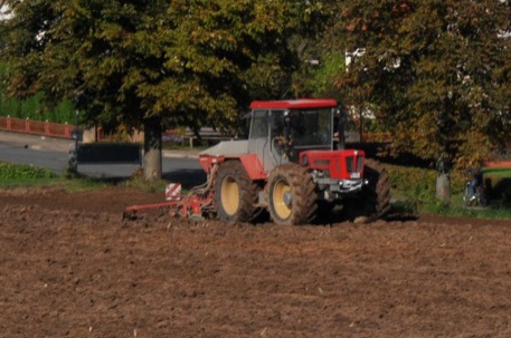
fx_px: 7439
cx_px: 332
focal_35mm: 525
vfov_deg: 2.6
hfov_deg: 3.9
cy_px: 115
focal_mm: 200
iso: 200
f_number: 22
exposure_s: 1/200
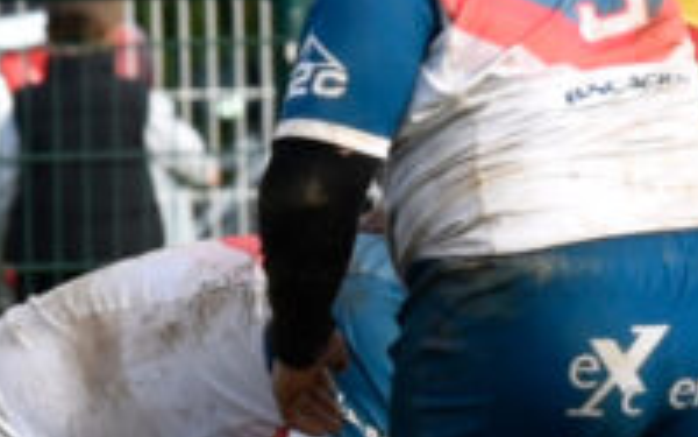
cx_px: -537
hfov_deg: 2.6
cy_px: 392
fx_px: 15504
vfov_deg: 1.6
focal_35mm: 815
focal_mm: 200
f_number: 4.5
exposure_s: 1/2000
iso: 500
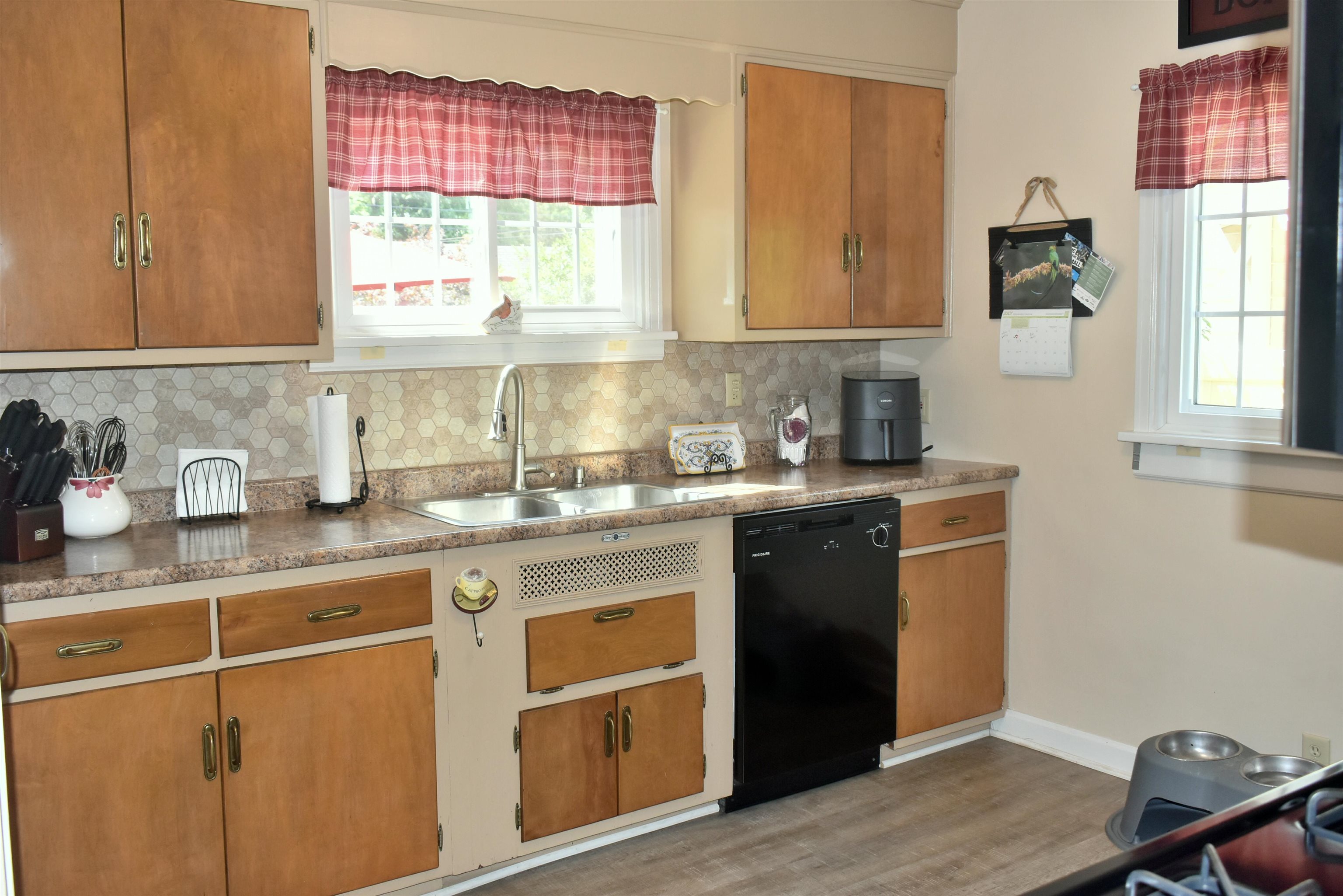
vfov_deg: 40.0
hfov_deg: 57.2
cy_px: 448
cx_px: 672
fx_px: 1231
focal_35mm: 33
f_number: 5.6
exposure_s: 1/125
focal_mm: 22
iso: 640
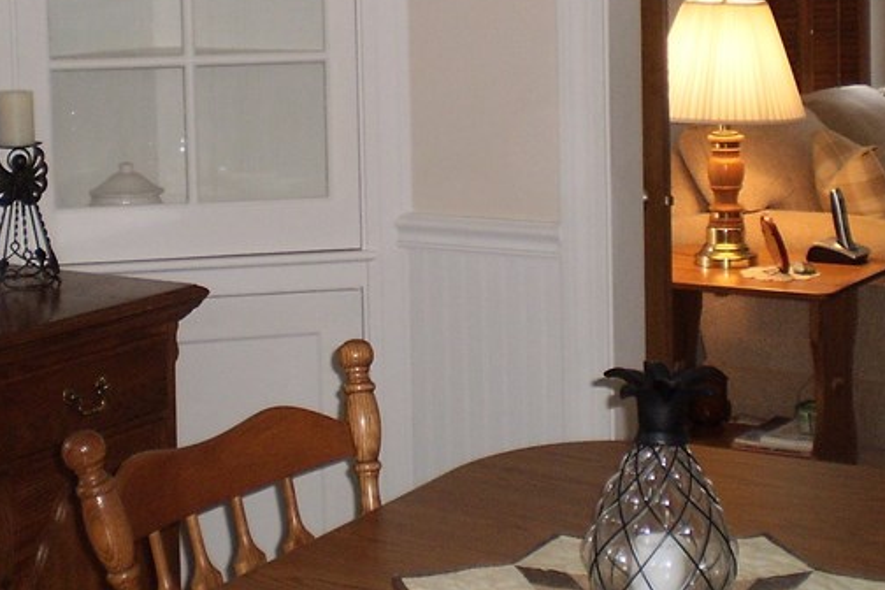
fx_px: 1868
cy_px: 114
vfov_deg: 17.8
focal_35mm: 76
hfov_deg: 26.7
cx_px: 442
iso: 125
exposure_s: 1/30
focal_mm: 6.3
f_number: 3.1
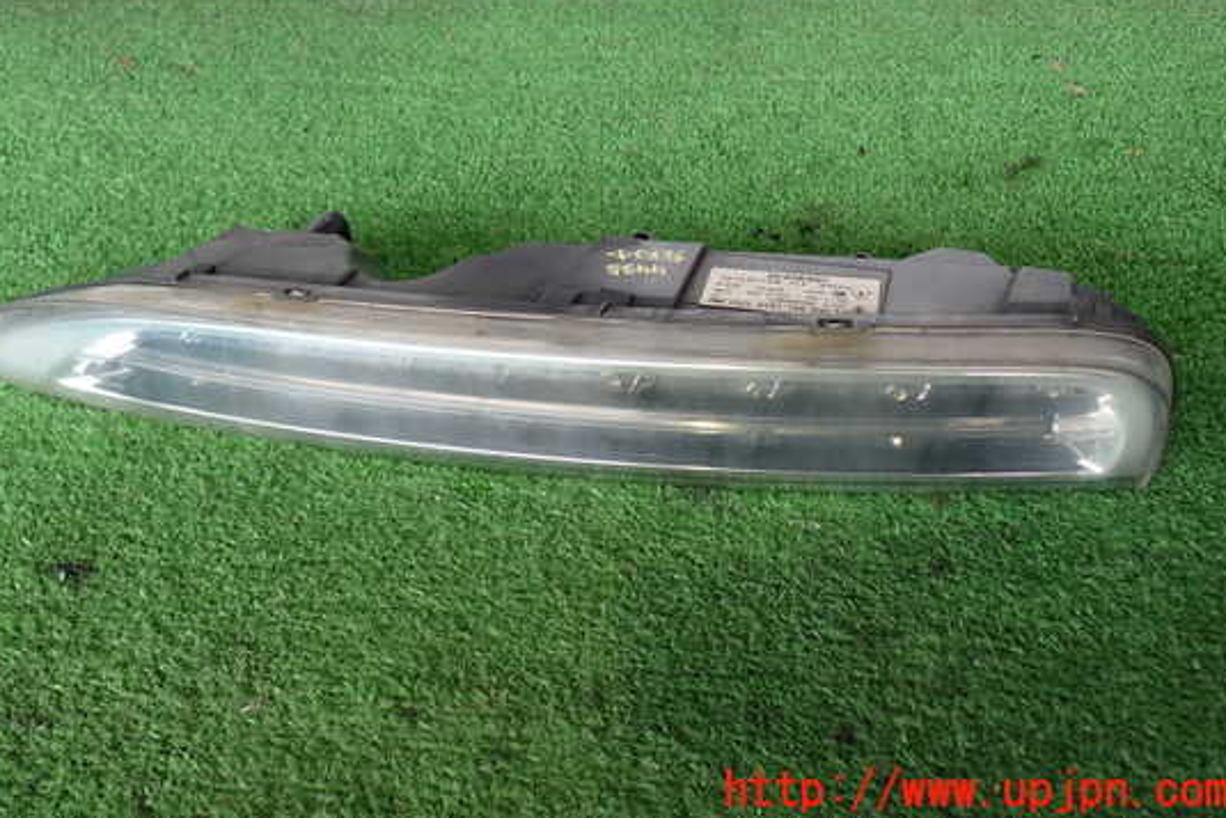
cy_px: 305
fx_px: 1192
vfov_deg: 37.6
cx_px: 555
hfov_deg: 54.3
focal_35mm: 35
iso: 200
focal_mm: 5.4
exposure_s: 1/60
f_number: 2.3
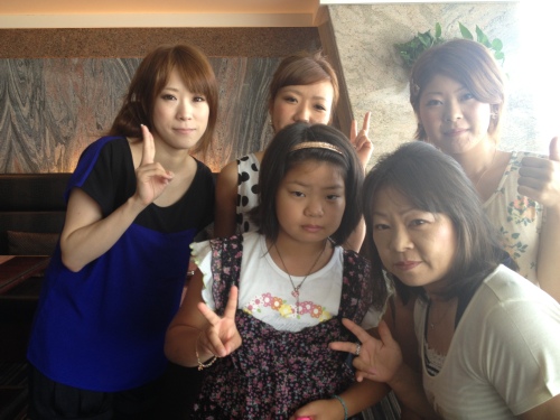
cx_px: 280
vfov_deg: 40.7
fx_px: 566
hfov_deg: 52.6
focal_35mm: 35
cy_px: 210
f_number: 2.4
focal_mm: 4.28
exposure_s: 1/20
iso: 50
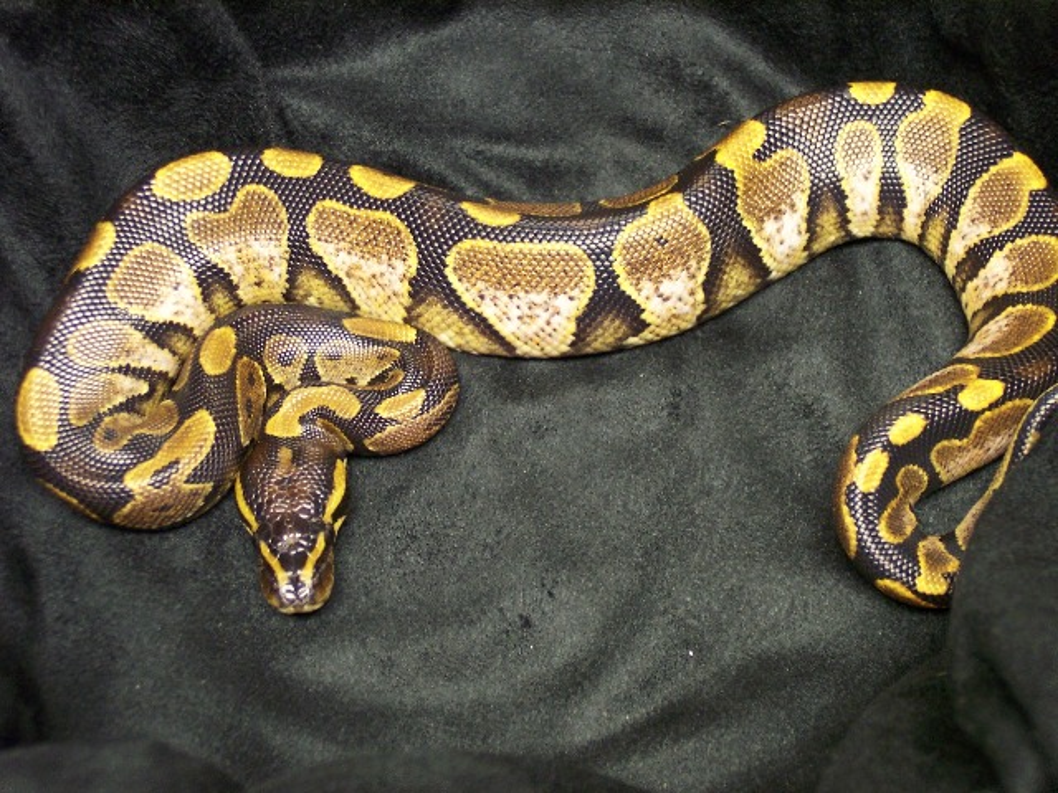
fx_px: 2323
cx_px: 529
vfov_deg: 19.4
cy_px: 396
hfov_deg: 25.7
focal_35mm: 76
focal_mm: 16
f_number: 3.8
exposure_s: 1/8
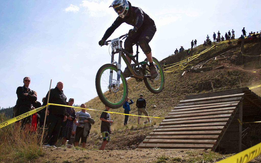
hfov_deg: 44.8
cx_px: 131
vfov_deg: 28.9
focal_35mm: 45
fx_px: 317
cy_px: 79
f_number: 4.5
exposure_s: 1/2000
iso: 200
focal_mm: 29
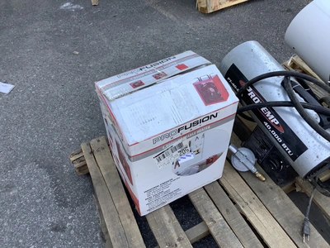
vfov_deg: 45.4
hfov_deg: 58.4
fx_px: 296
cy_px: 124
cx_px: 165
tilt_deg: -47.6
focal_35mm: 31
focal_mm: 3.3
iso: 25
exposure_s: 1/292
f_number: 2.4
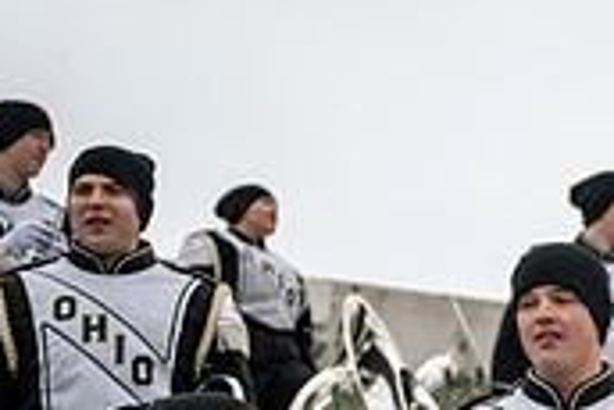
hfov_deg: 14.0
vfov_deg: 9.8
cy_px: 508
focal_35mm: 138
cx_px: 910
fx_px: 2356
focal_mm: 41
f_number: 2.8
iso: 160
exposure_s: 1/500
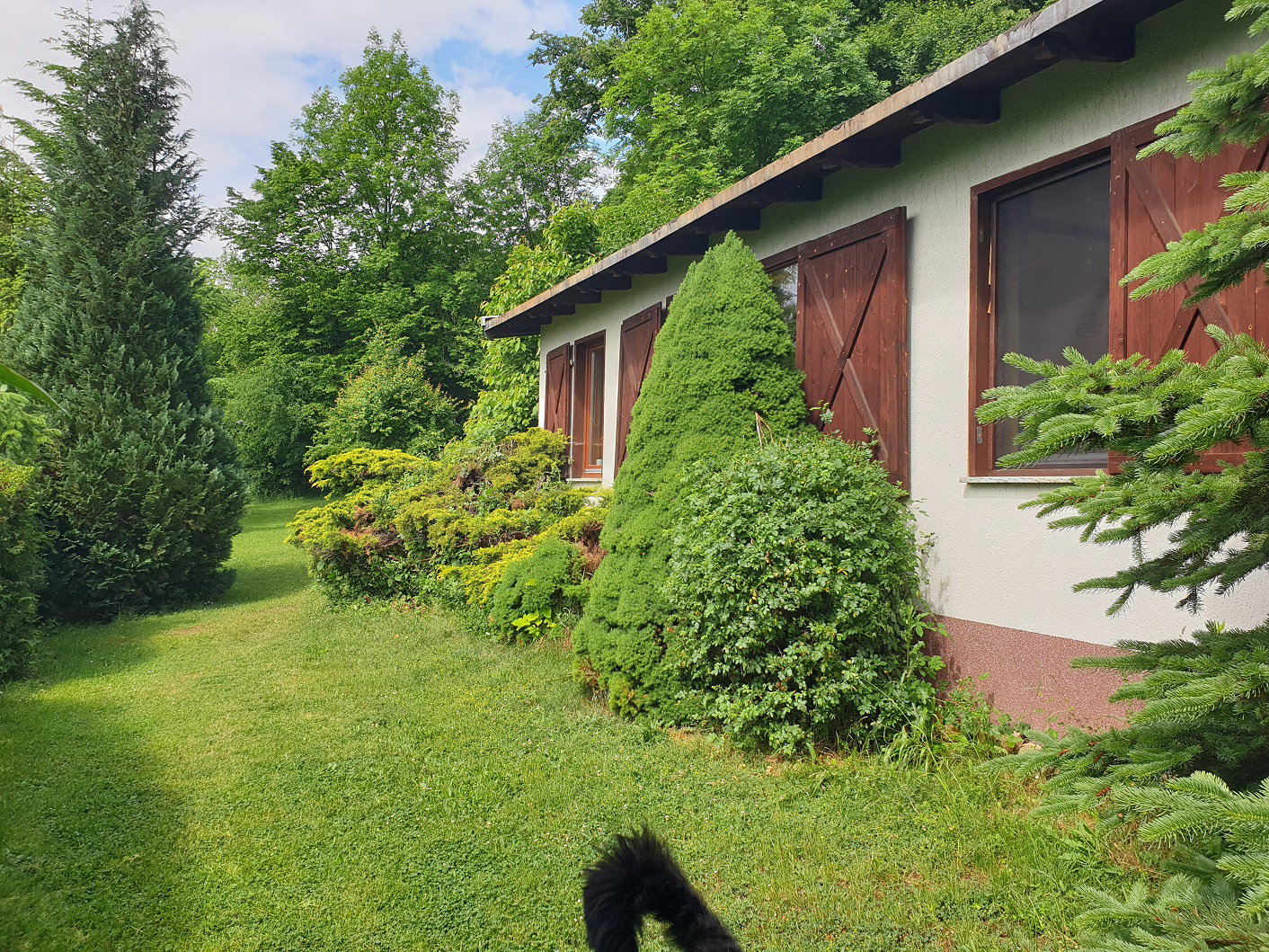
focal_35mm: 26
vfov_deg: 53.1
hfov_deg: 67.3
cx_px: 634
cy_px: 476
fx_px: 953
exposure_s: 1/942
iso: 50
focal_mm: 4.3
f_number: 2.4
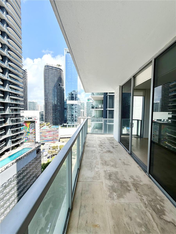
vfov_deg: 102.1
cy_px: 117
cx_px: 88
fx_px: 95
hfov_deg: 85.7
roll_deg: -1.2
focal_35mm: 14
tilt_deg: -3.3
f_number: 2.2
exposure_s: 1/726
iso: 40
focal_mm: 2.22
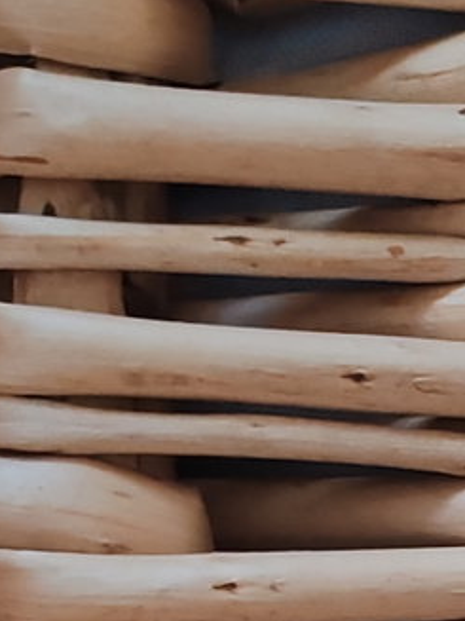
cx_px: 702
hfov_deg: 5.4
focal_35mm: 273
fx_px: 4893
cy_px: 1175
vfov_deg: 7.0
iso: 1000
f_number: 1.9
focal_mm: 6.12
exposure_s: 1/100
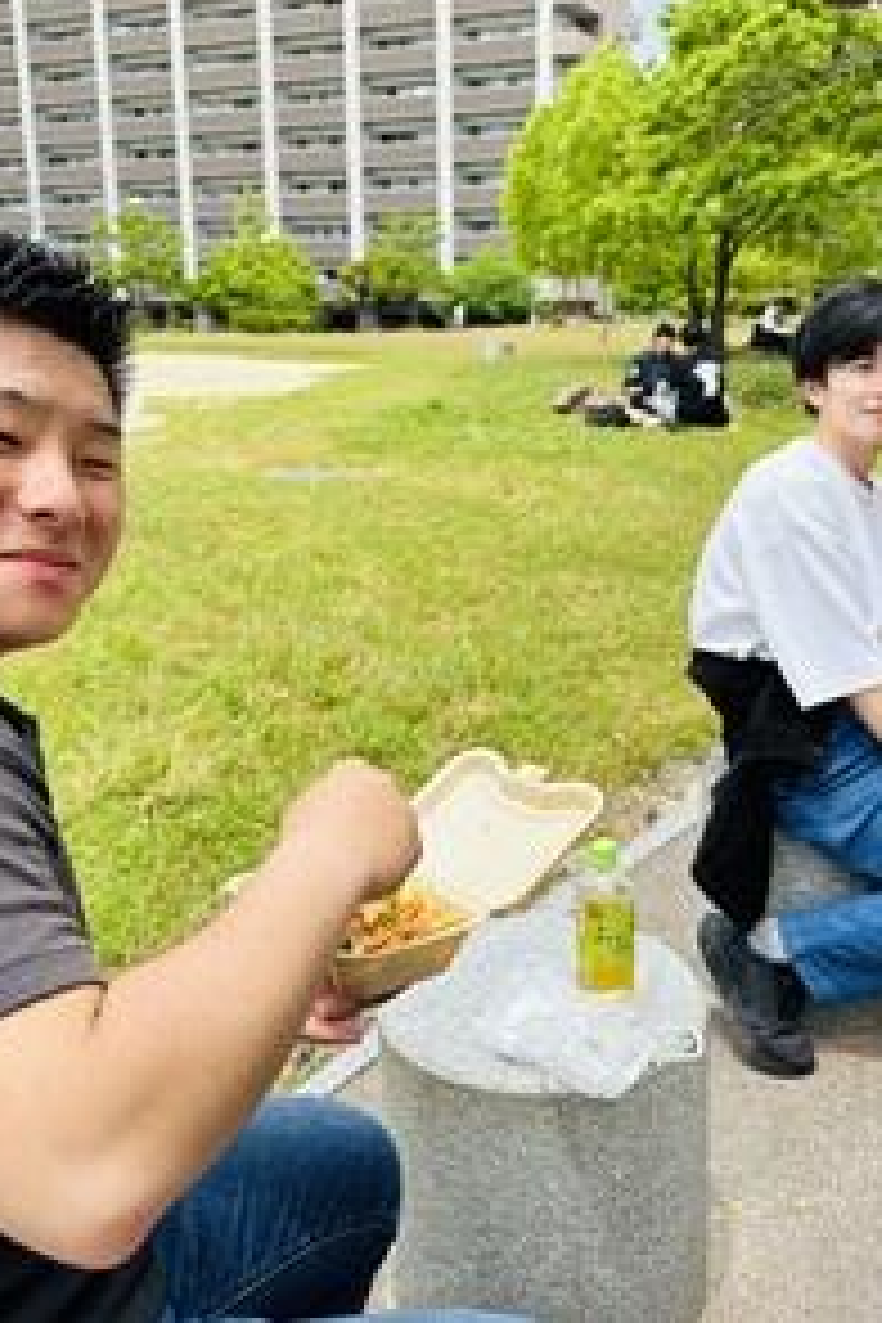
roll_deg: +0.2
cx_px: 490
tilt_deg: -16.3
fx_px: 1249
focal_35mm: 34
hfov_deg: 38.8
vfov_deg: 55.8
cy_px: 652
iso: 80
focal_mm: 6.86
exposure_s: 1/2353
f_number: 1.78
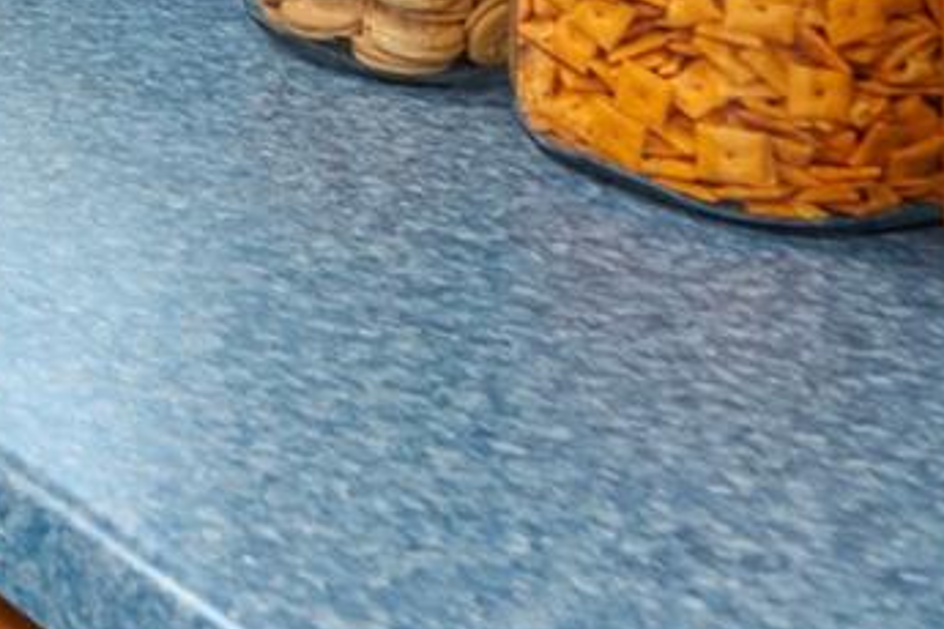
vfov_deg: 13.8
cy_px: -662
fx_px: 2176
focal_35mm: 83
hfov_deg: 17.4
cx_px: -958
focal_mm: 14
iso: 320
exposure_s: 1/60
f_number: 8
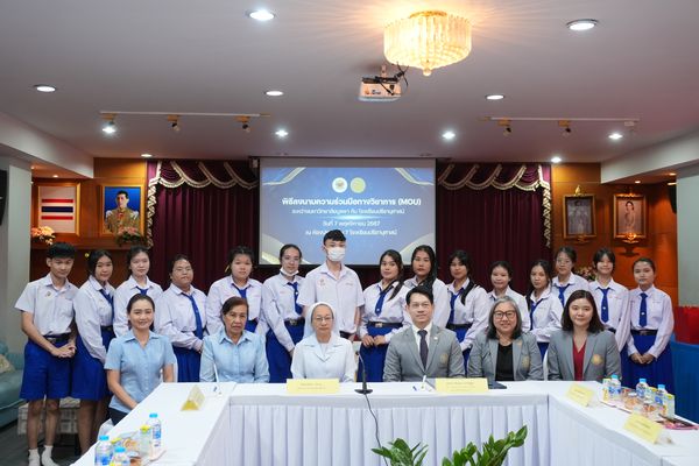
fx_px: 728
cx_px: 350
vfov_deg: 35.5
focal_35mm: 38
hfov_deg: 51.3
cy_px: 233
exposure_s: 1/25
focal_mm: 25
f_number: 6.3
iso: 1000
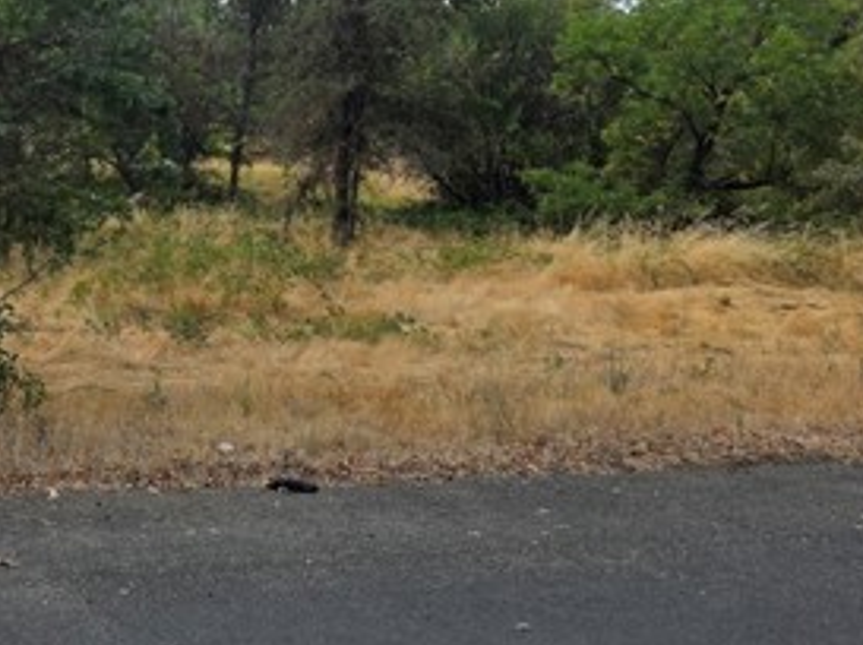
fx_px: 1344
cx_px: -54
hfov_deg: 32.0
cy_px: -6
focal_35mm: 54
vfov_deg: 25.6
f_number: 1.7
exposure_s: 1/3336
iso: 80
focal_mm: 6.3
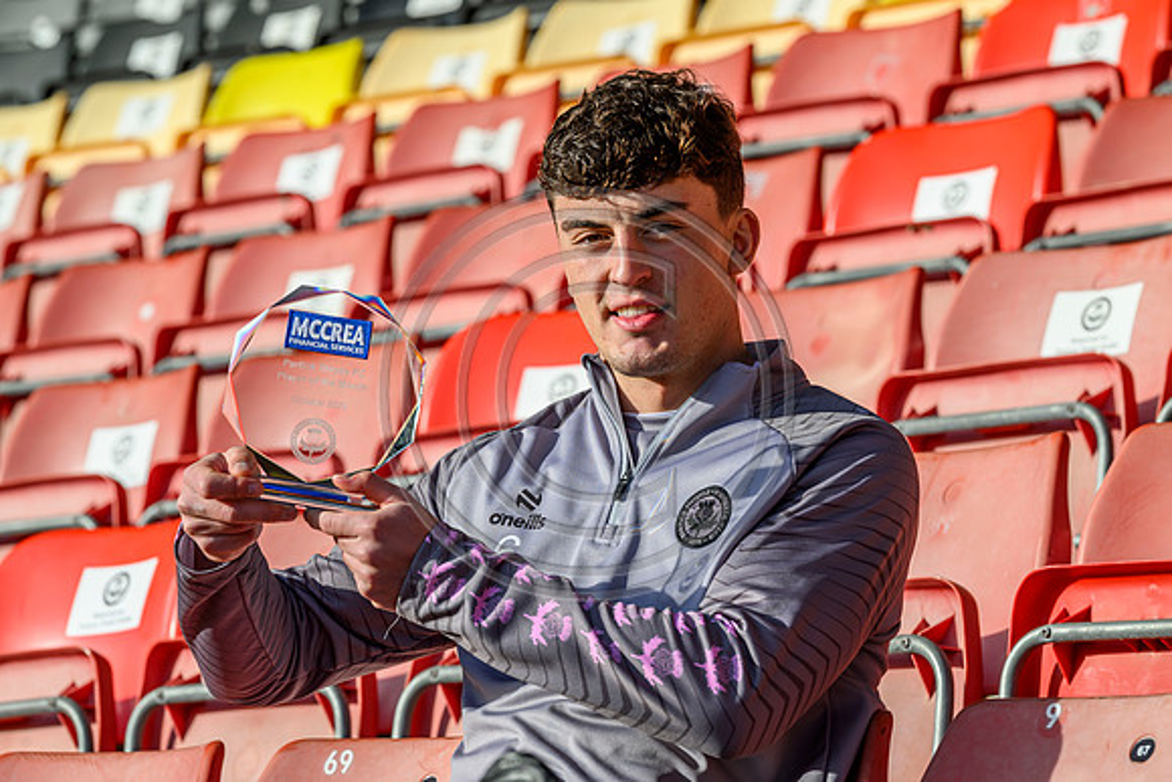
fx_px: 5861
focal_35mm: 180
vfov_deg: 7.6
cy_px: 391
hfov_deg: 11.4
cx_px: 586
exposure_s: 1/250
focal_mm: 180
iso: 100
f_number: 7.1
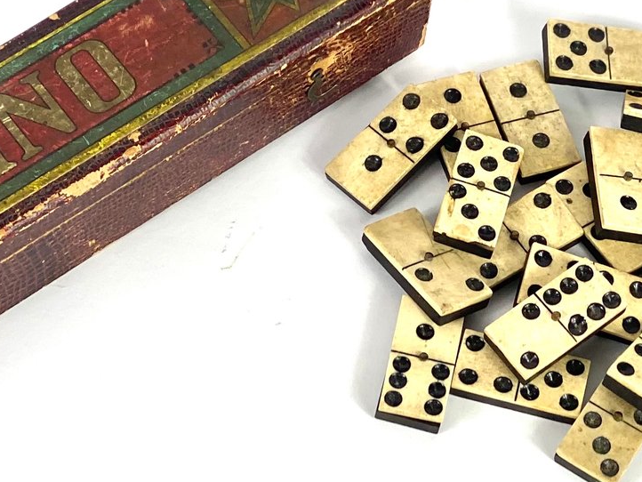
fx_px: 2672
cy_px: 193
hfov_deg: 13.7
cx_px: 239
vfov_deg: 10.3
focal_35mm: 144
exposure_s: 1/153
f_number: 2
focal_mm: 6
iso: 20
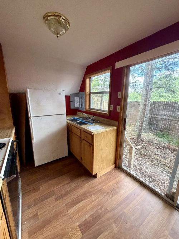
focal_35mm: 14
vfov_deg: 102.1
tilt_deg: -12.1
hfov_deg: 85.7
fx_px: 97
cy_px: 120
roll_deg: -0.9
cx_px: 90
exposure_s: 1/110
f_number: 2.2
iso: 320
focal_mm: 2.22
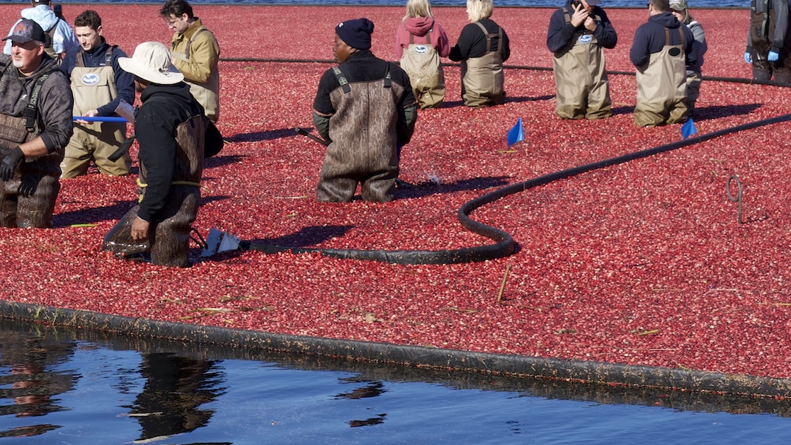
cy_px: -194
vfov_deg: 8.8
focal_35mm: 135
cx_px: 89
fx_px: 2832
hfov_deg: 15.7
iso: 100
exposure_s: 1/160
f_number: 10
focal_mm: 50
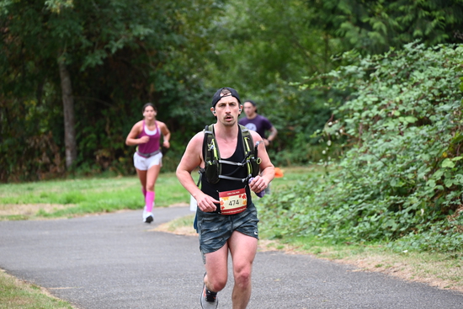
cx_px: 232
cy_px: 154
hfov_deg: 10.3
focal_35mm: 200
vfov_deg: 6.9
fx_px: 2573
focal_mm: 200
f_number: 6.3
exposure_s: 1/250
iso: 500
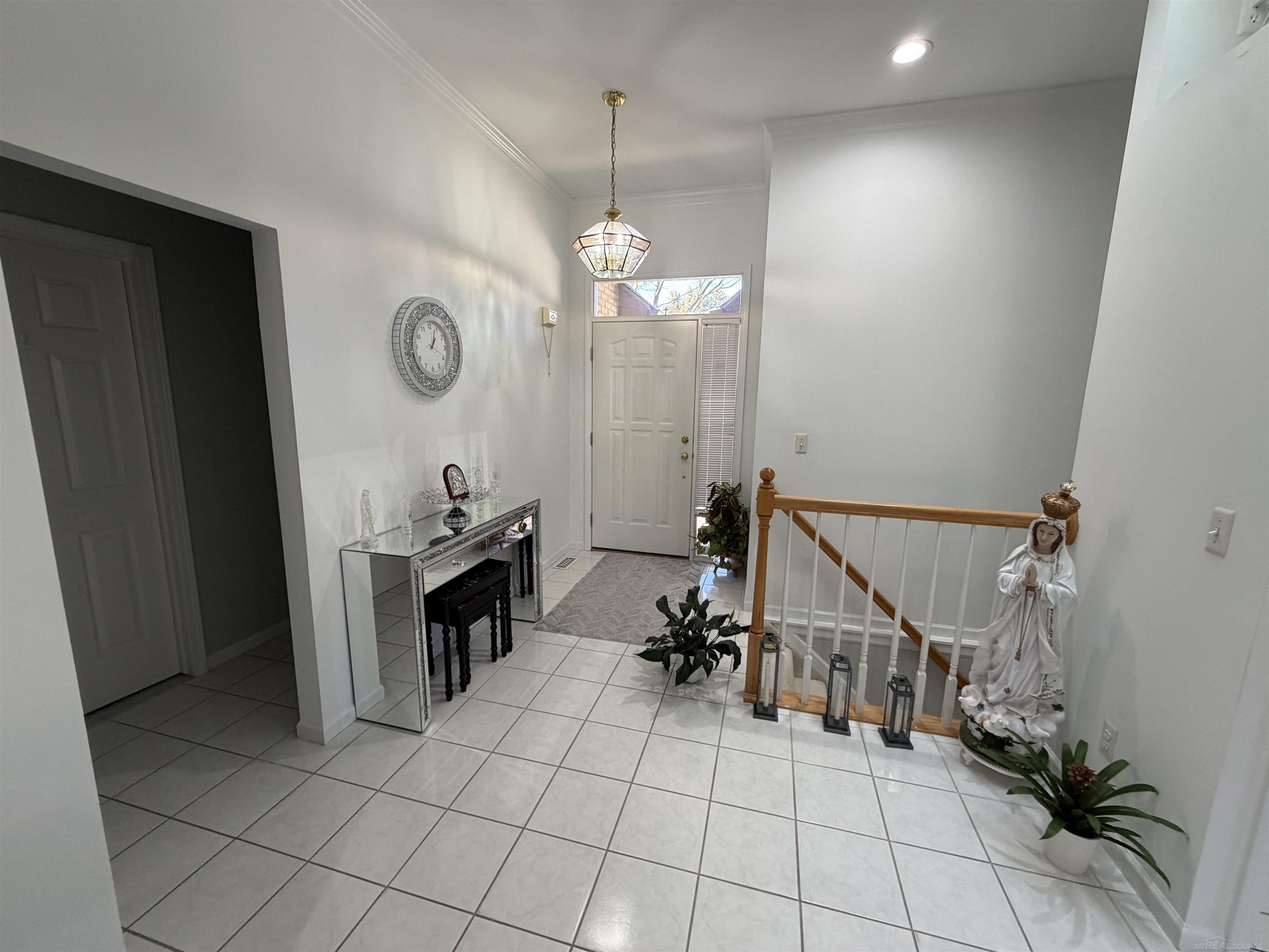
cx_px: 634
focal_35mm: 14
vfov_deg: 85.7
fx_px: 513
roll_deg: -1.0
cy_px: 476
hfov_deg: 102.1
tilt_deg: -10.6
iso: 200
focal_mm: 2.22
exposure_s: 1/120
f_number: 2.2
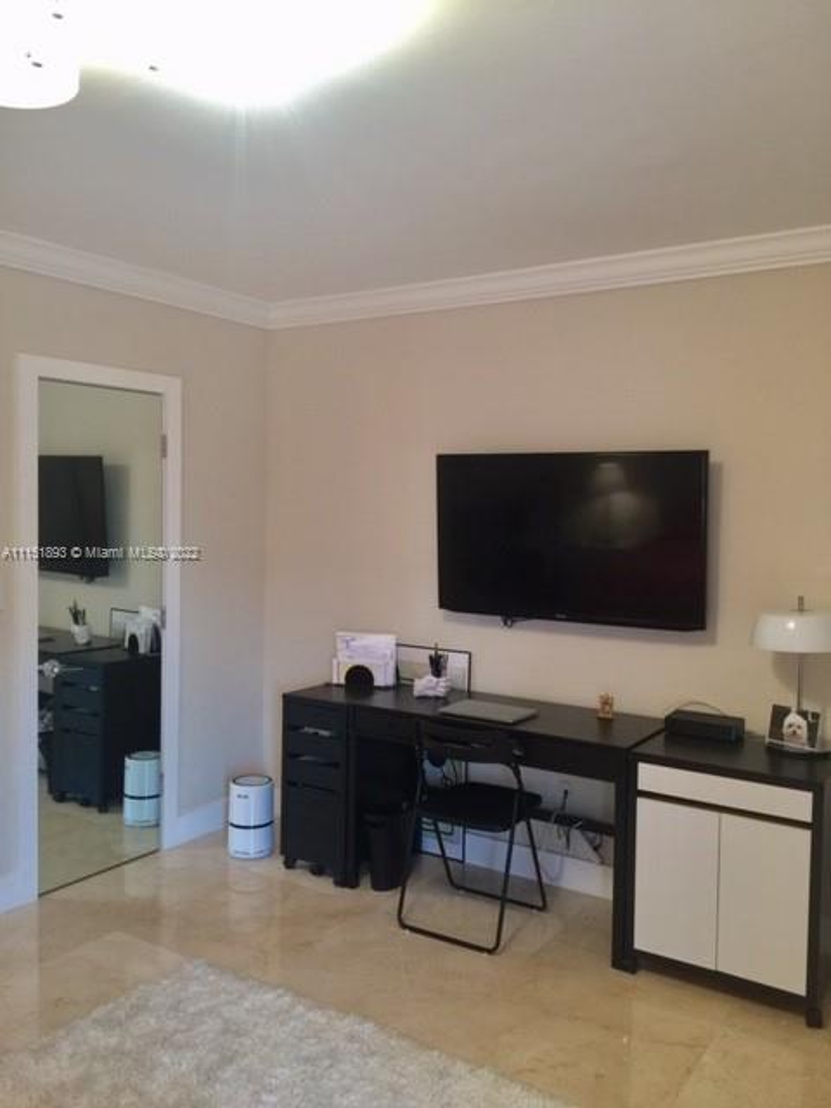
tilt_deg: -1.6
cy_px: 554
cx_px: 416
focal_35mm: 29
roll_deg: -0.6
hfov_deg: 48.2
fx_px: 928
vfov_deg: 61.7
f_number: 2.2
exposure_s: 1/30
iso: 50
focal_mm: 4.15
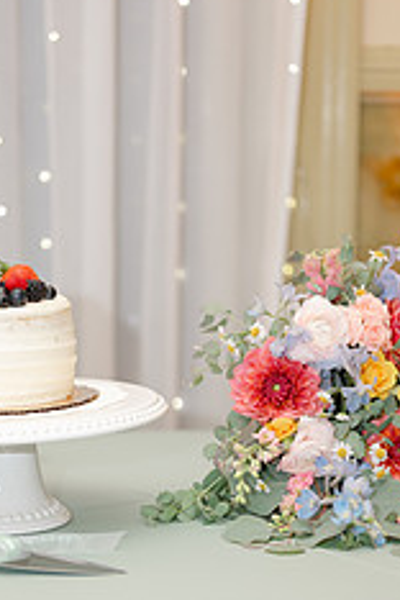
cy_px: 436
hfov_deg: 14.2
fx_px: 1600
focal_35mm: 96
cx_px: 144
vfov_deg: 21.1
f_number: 1.8
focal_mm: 50
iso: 320
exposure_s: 1/100
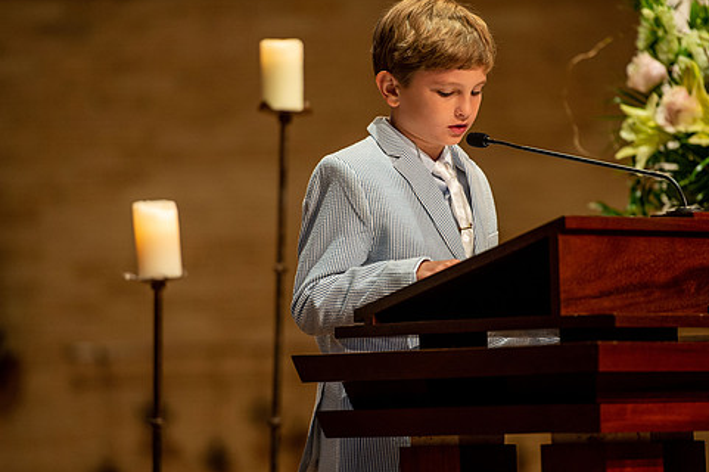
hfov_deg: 8.5
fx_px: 4743
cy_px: 240
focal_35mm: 241
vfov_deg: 5.7
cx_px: 380
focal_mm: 200
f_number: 2.8
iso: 1600
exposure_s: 1/100
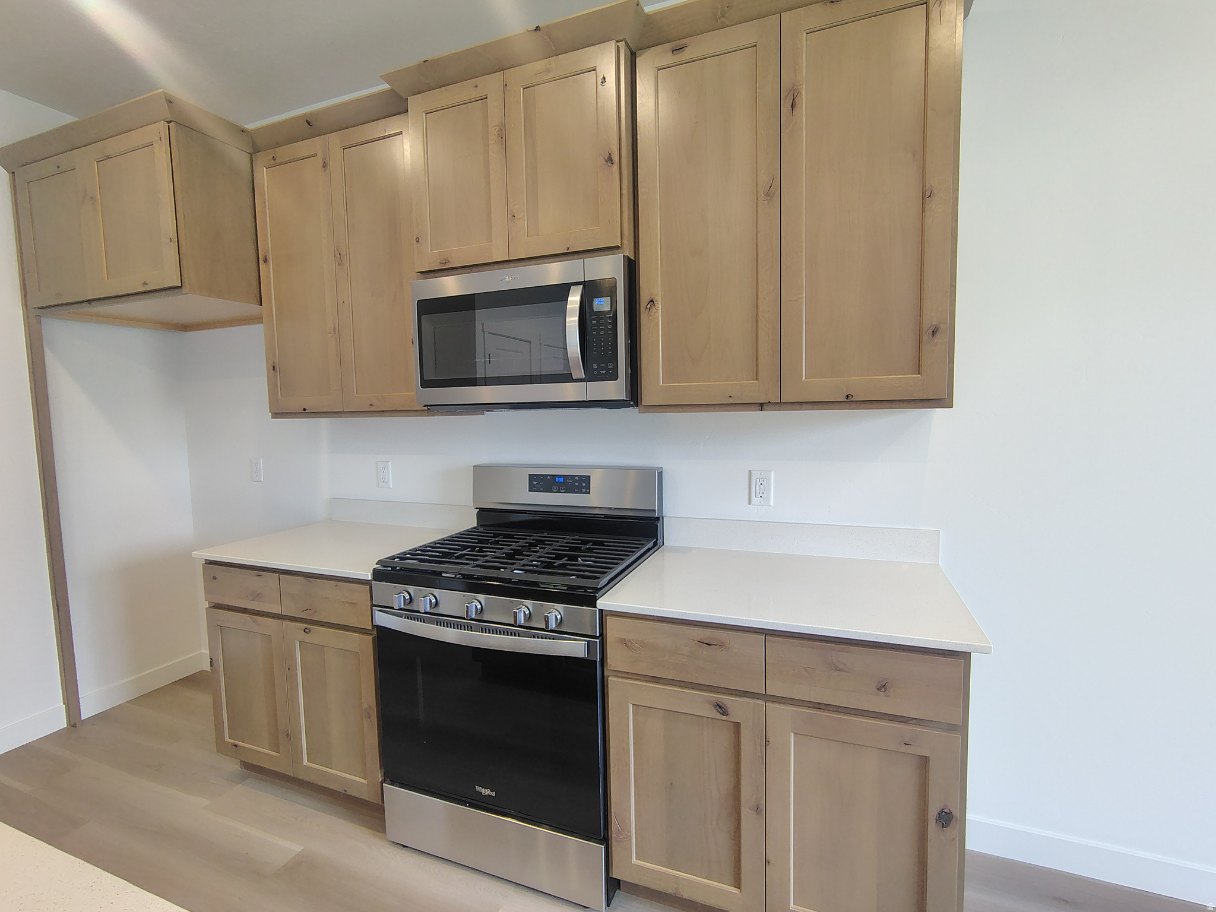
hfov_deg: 94.5
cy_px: 456
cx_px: 608
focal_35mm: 16
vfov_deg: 78.1
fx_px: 562
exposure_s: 1/60
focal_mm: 2.13
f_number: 2.2
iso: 298
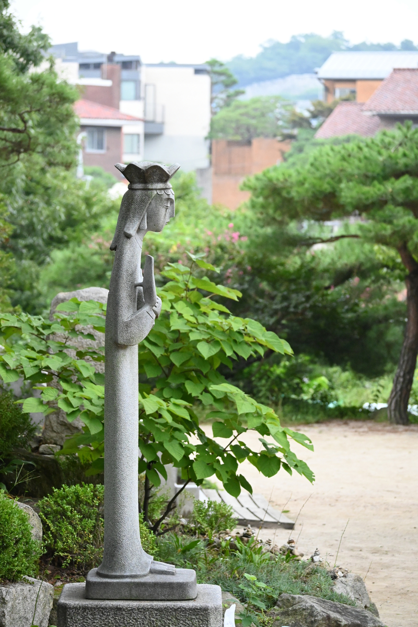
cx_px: 209
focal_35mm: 165
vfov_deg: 12.5
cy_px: 314
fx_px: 2874
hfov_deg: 8.3
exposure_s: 1/4000
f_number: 5
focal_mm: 110
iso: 4500
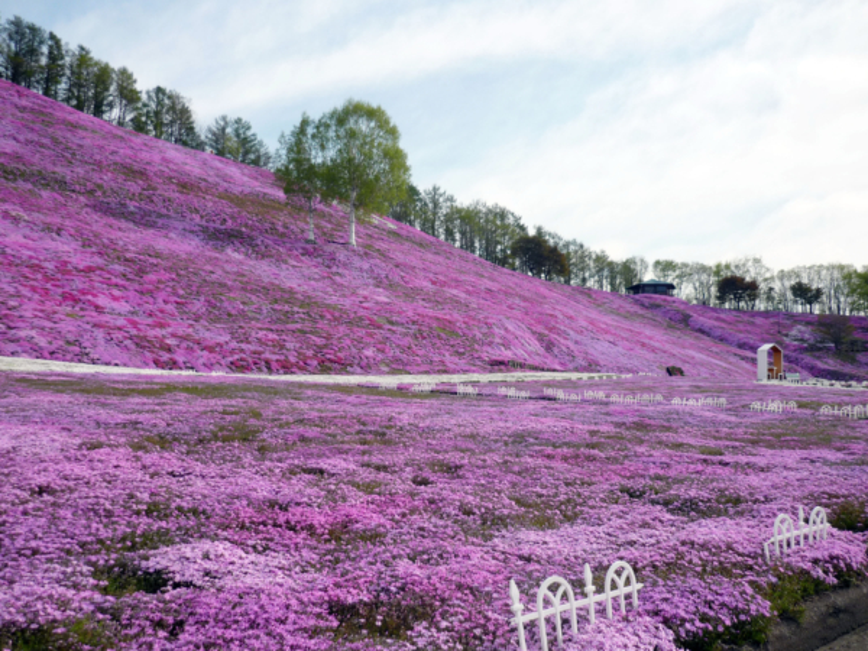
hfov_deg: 55.4
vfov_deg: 42.9
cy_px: 326
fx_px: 827
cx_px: 434
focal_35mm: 33
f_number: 8
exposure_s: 1/160
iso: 100
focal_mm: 5.5
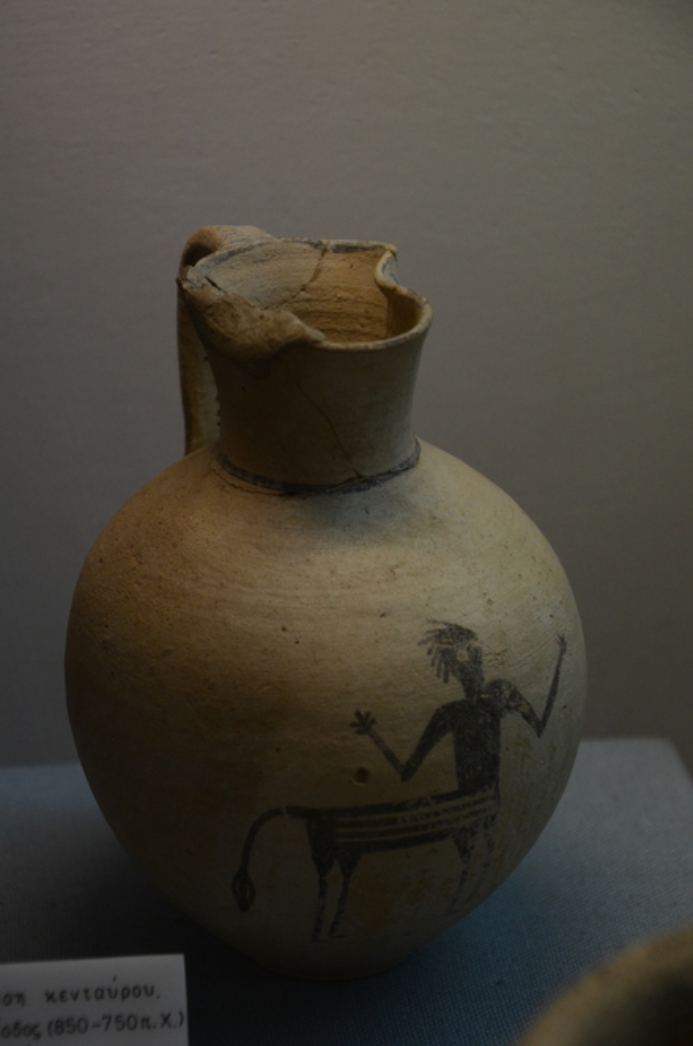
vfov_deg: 19.5
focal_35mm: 105
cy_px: 523
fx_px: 3044
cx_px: 346
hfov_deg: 13.0
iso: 1000
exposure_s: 1/160
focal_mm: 70
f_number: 5.3
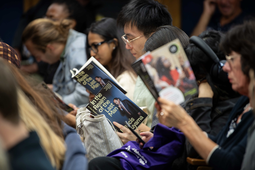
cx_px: 128
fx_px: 1417
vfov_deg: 6.9
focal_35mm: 200
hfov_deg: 10.3
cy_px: 85
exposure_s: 1/200
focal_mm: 200
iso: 2000
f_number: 2.8
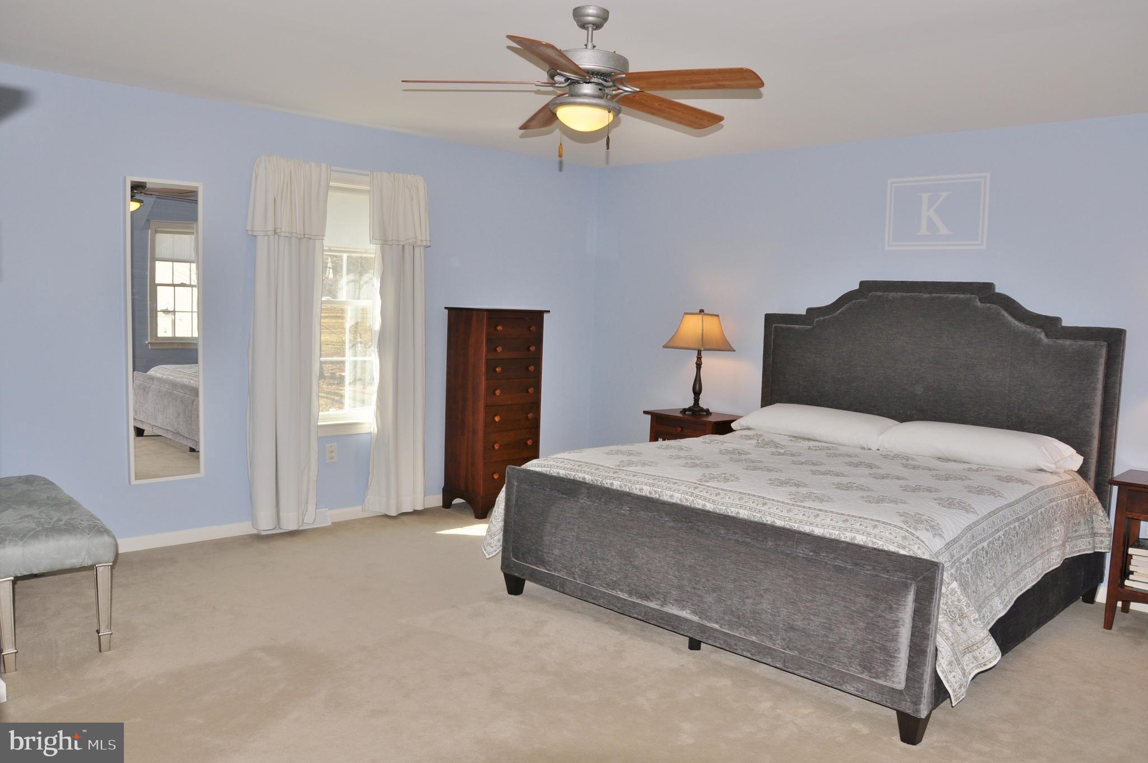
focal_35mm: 27
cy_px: 382
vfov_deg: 47.8
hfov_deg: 67.4
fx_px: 860
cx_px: 574
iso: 200
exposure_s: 1/60
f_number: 8
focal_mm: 18
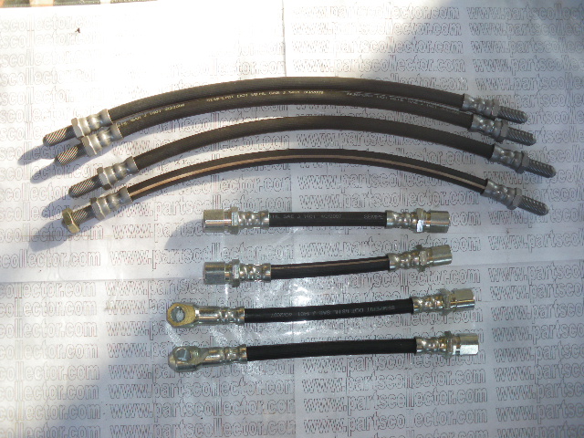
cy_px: 219
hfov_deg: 51.4
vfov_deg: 39.7
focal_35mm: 36
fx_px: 607
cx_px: 292
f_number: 3.5
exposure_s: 1/50
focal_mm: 6.3
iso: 80
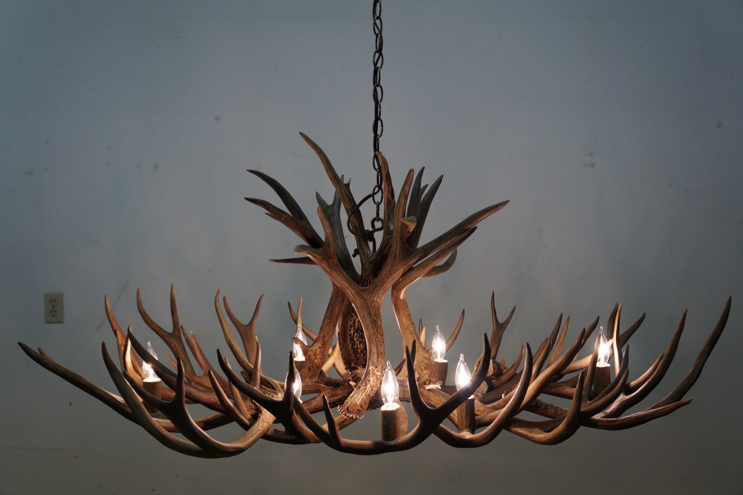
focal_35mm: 33
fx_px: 681
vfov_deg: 39.9
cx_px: 372
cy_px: 248
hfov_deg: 57.2
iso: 320
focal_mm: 22
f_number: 4
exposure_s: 1/160
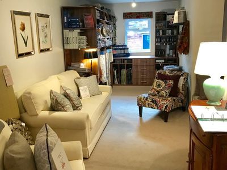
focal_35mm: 28
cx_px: 114
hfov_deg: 63.4
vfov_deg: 49.7
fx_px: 184
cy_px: 85
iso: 40
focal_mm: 3.99
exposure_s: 1/17
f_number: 1.8
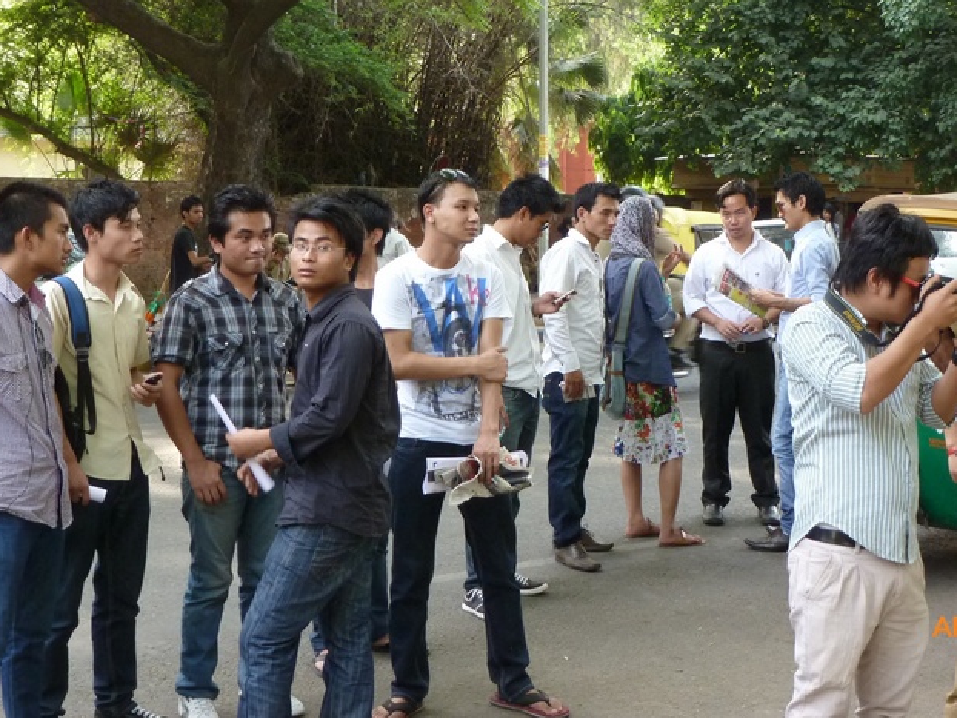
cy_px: 258
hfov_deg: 30.6
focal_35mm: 63
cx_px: 569
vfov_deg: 23.2
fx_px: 1742
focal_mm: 8.7
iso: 250
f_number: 4.1
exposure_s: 1/60
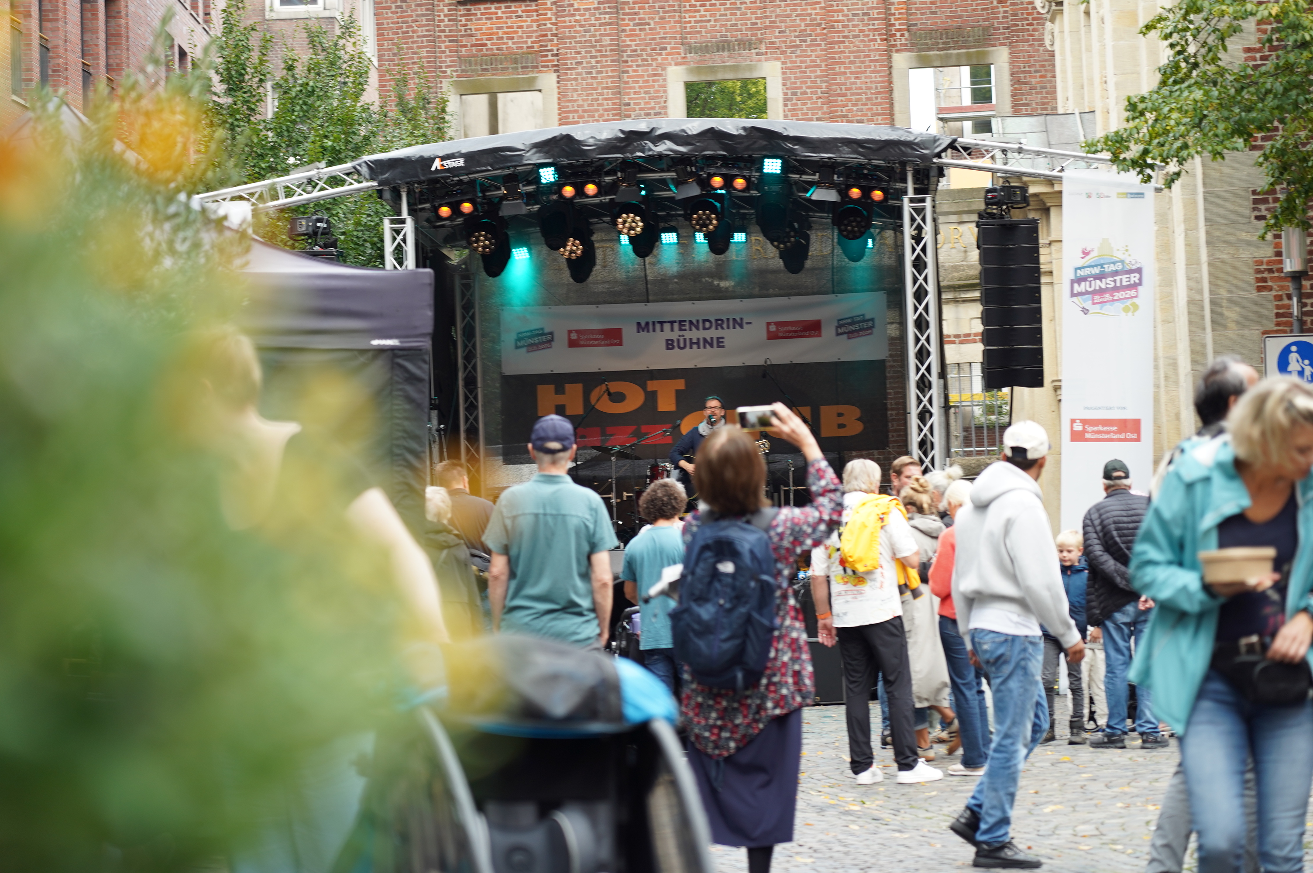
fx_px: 3753
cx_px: 656
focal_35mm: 103
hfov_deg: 19.8
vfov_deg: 13.3
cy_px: 436
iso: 250
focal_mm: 103
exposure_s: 1/160
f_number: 4
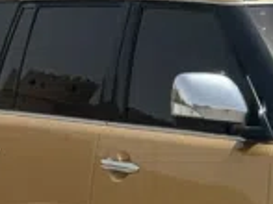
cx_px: 399
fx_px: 1647
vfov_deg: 7.1
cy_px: 163
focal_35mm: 209
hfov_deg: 9.2
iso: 64
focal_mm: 6.76
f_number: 1.78
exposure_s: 1/4310
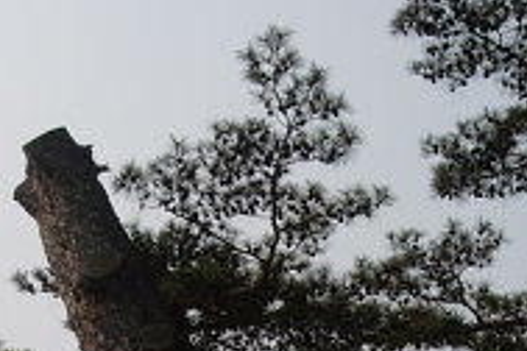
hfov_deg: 16.9
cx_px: 312
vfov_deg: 10.8
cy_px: 553
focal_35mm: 121
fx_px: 1771
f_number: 4.8
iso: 64
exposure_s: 1/886
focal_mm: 7.8
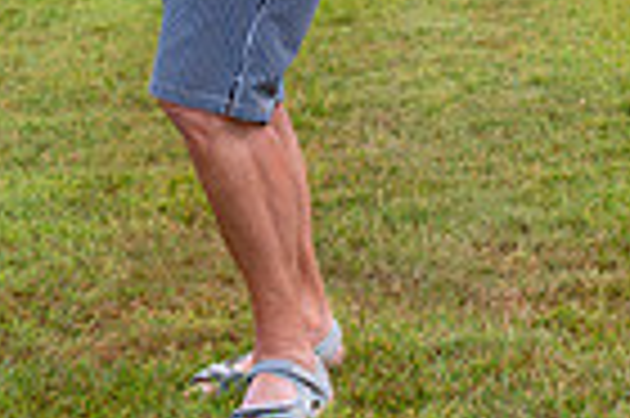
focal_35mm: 290
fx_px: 5069
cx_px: -198
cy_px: -391
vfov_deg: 4.7
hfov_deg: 7.0
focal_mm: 70
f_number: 5.6
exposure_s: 1/640
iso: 250
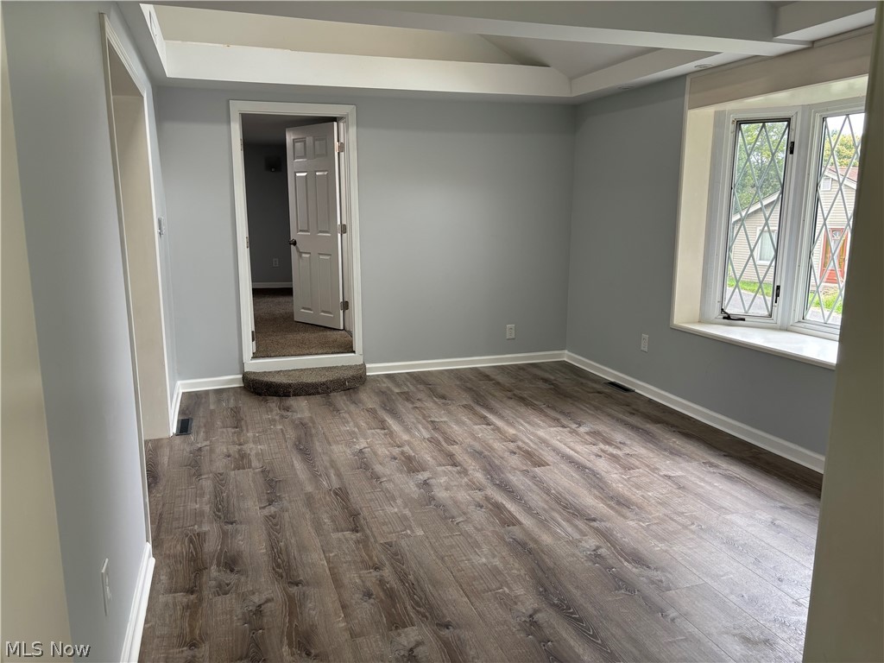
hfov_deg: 67.3
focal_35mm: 26
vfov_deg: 53.1
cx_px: 442
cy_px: 332
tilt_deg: -10.4
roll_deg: -0.3
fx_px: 664
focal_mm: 5.96
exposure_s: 1/120
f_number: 1.6
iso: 100
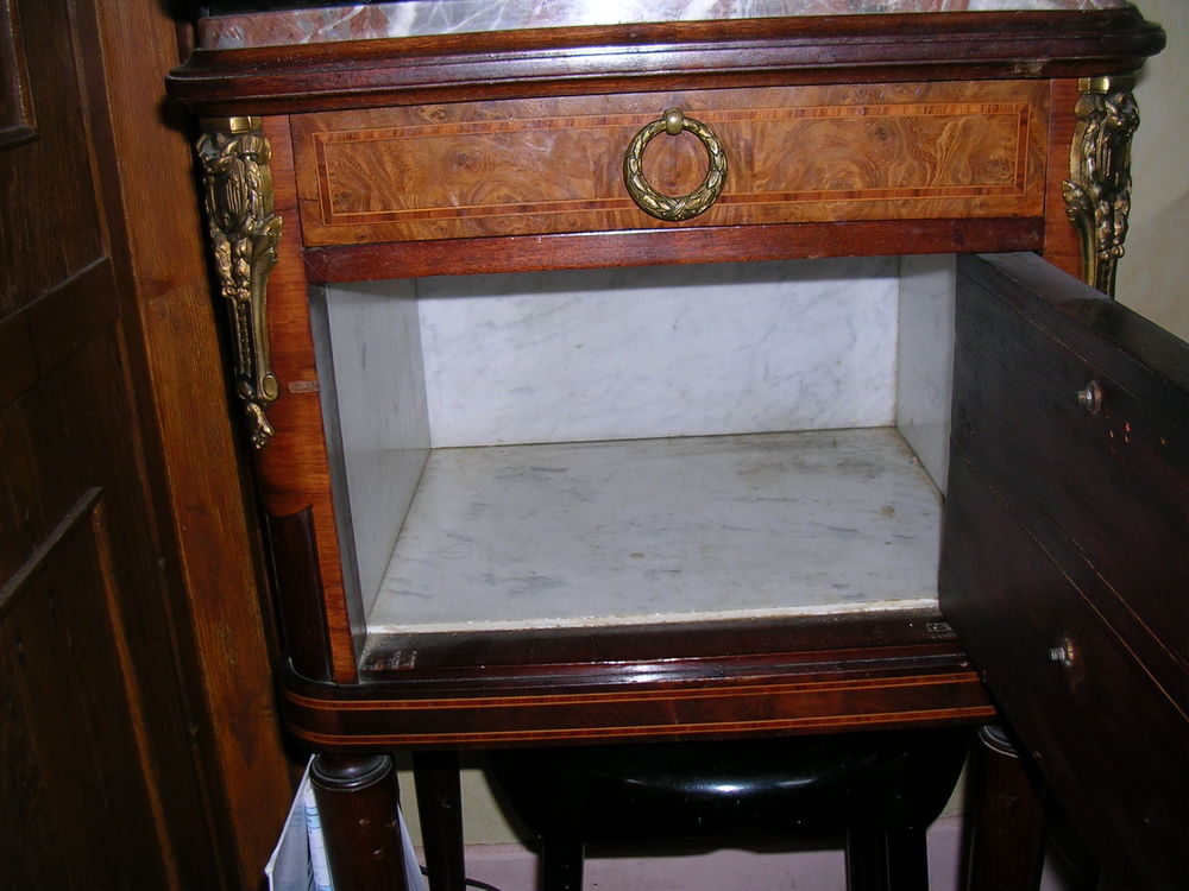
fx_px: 1305
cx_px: 594
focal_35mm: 38
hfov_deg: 49.0
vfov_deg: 37.7
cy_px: 446
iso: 50
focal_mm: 5.8
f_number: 2.8
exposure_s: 1/60.1
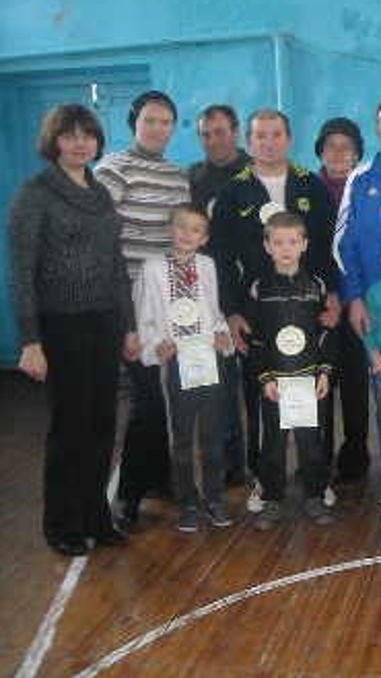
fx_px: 934
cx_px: 459
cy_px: 334
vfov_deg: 39.9
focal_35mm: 52
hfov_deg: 21.4
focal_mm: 5.7
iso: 400
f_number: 2.8
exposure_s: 1/60
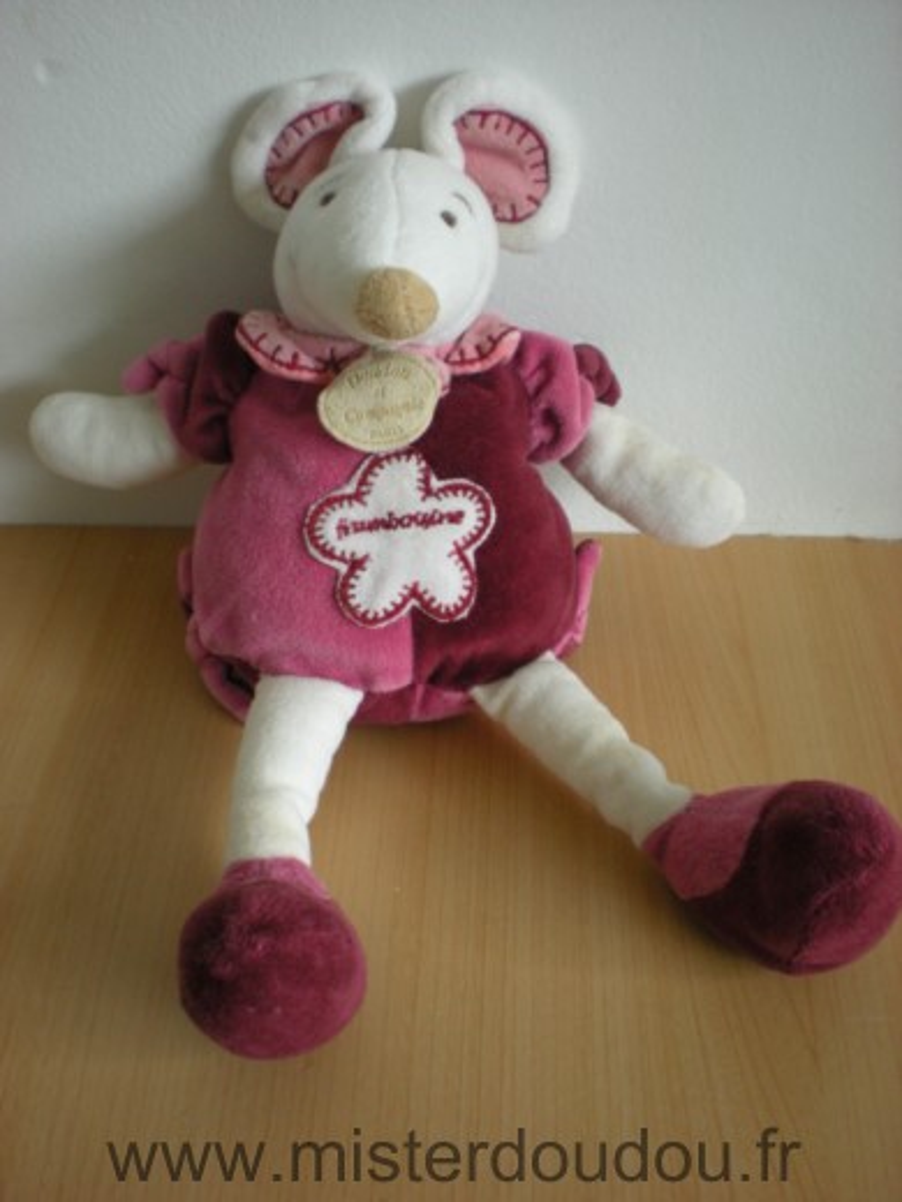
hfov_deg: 37.7
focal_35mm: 38
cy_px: 601
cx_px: 451
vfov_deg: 49.0
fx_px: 1320
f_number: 3.1
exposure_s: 1/21.3
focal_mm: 6.3
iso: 200
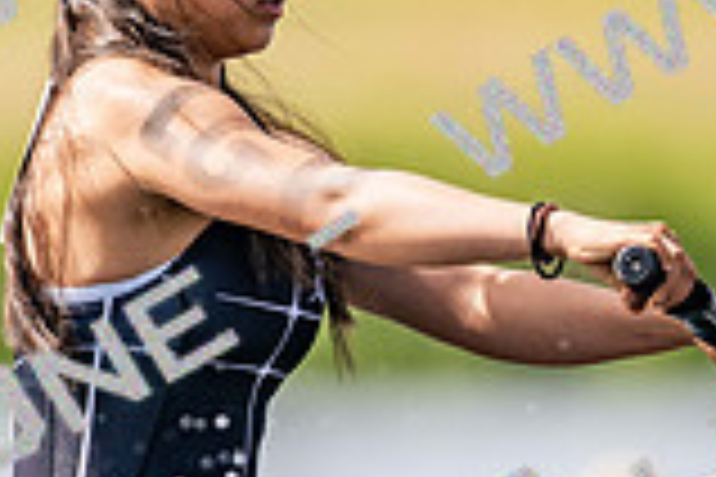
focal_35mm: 2185
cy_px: 254
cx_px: 104
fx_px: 43454
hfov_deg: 0.9
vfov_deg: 0.6
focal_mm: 600
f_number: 4
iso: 250
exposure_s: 1/2500
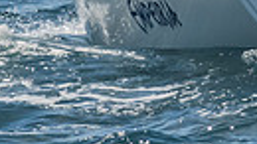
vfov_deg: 1.1
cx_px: 297
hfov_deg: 1.9
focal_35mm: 1118
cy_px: -207
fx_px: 7616
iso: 640
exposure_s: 1/1000
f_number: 14
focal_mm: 155
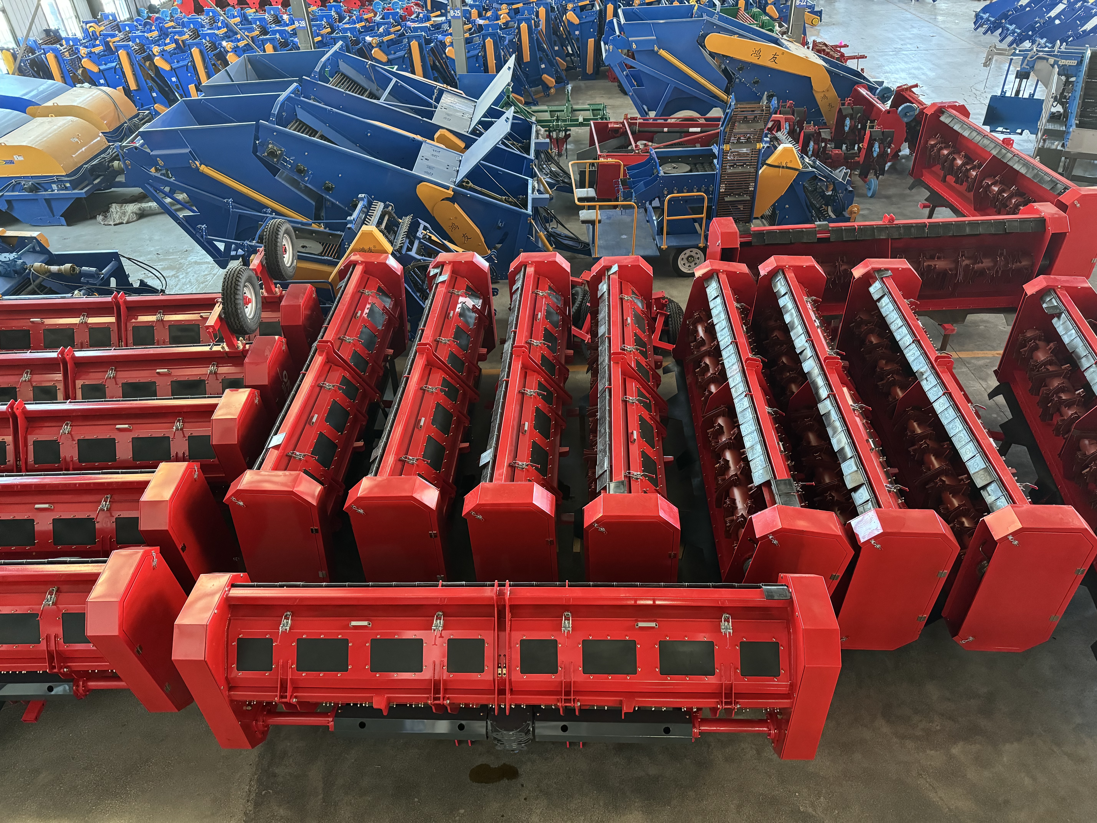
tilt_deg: -36.5
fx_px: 761
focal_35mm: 24
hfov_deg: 71.6
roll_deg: +3.4
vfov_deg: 56.8
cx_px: 548
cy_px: 412
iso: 800
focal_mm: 6.76
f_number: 1.78
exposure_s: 1/43
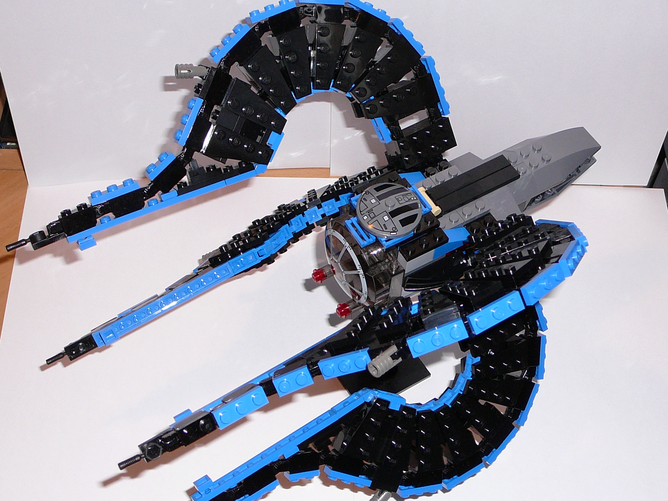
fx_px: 1177
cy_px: 250
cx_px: 334
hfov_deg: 31.7
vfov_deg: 24.0
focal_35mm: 61
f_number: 3.4
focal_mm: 7.3
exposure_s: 1/30
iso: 100
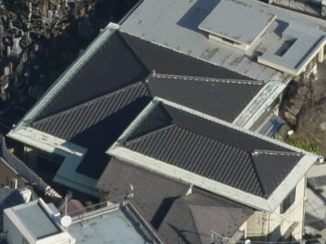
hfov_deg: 3.4
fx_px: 5500
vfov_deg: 2.5
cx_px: -137
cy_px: -116
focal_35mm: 584
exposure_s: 1/400
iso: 200
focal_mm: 42
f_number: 8
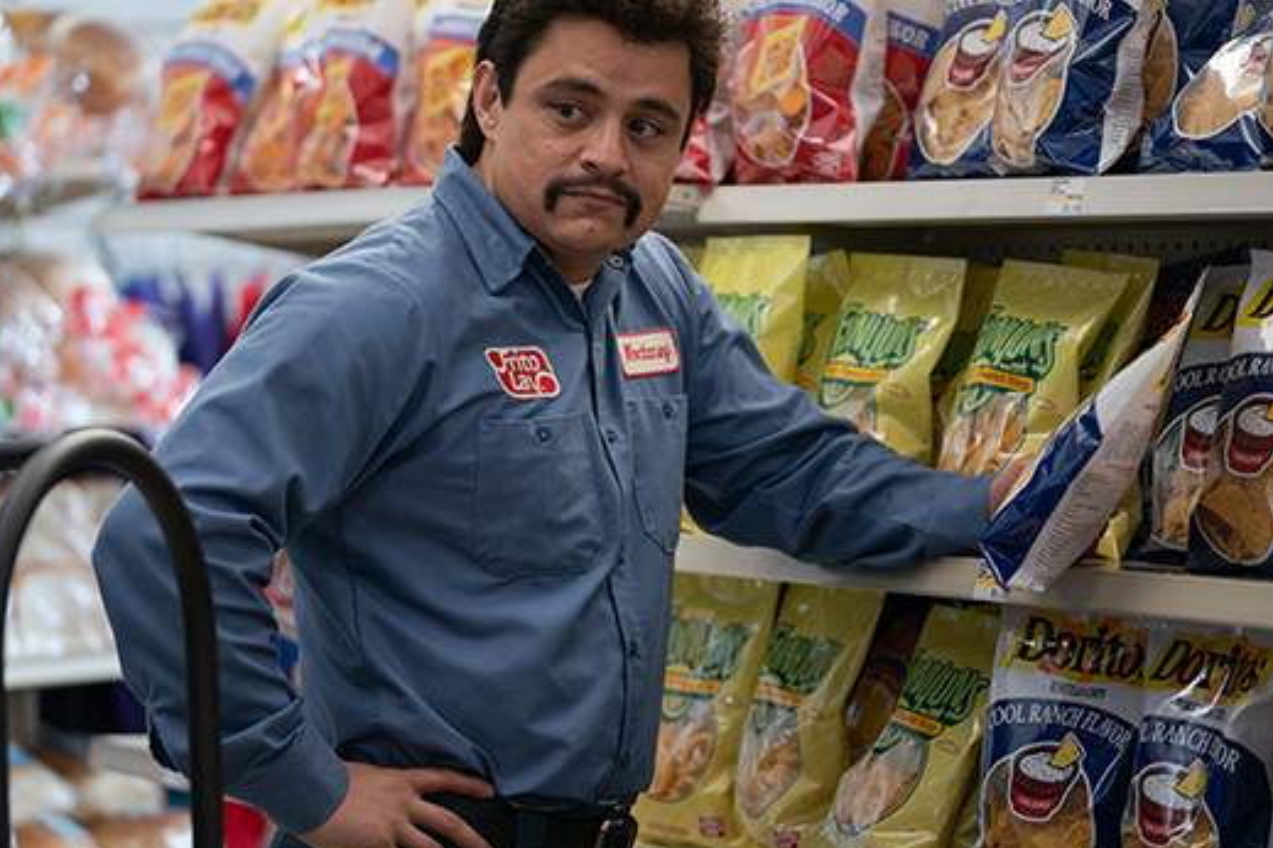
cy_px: 396
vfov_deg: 9.6
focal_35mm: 143
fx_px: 5056
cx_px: 567
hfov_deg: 14.3
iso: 1000
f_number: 2.8
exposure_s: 1/160
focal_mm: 128
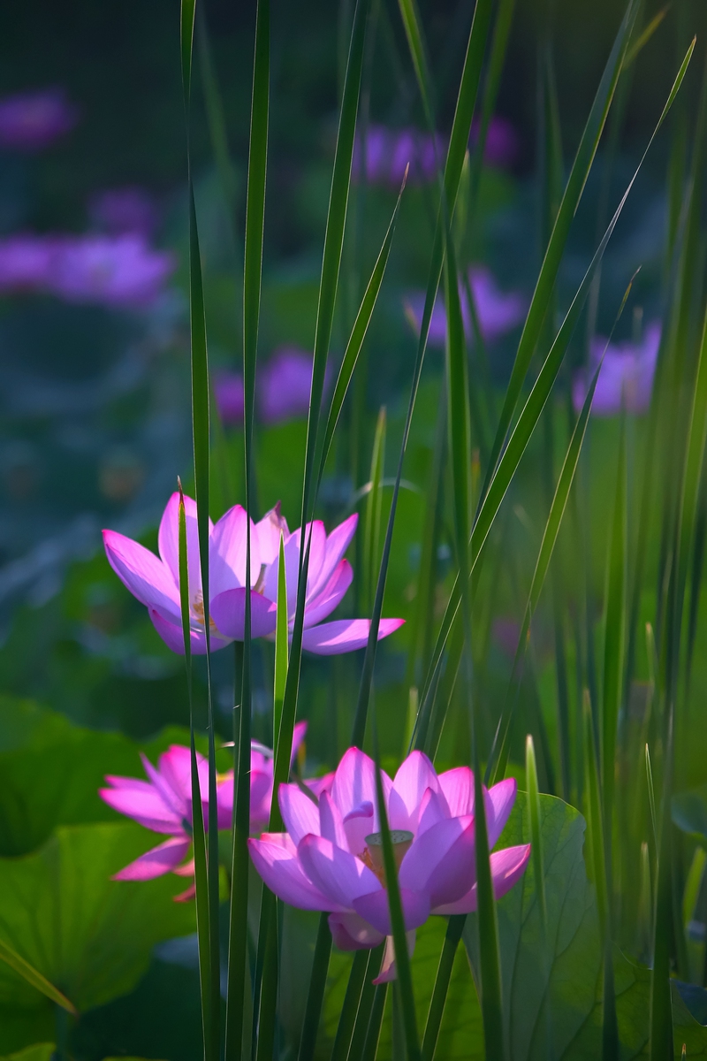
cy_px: 530
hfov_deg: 4.6
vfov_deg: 6.9
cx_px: 354
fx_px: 8837
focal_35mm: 300
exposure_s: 1/1500
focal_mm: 200
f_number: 5
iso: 800
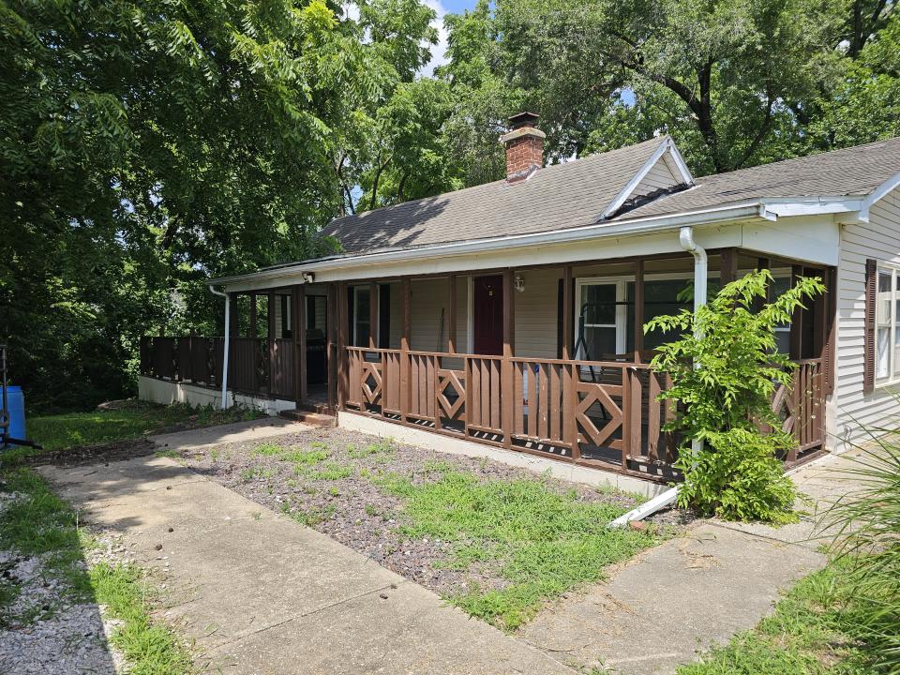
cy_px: 338
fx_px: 598
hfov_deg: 73.9
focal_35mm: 23
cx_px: 450
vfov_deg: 58.9
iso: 10
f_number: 1.7
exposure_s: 1/487
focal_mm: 6.3
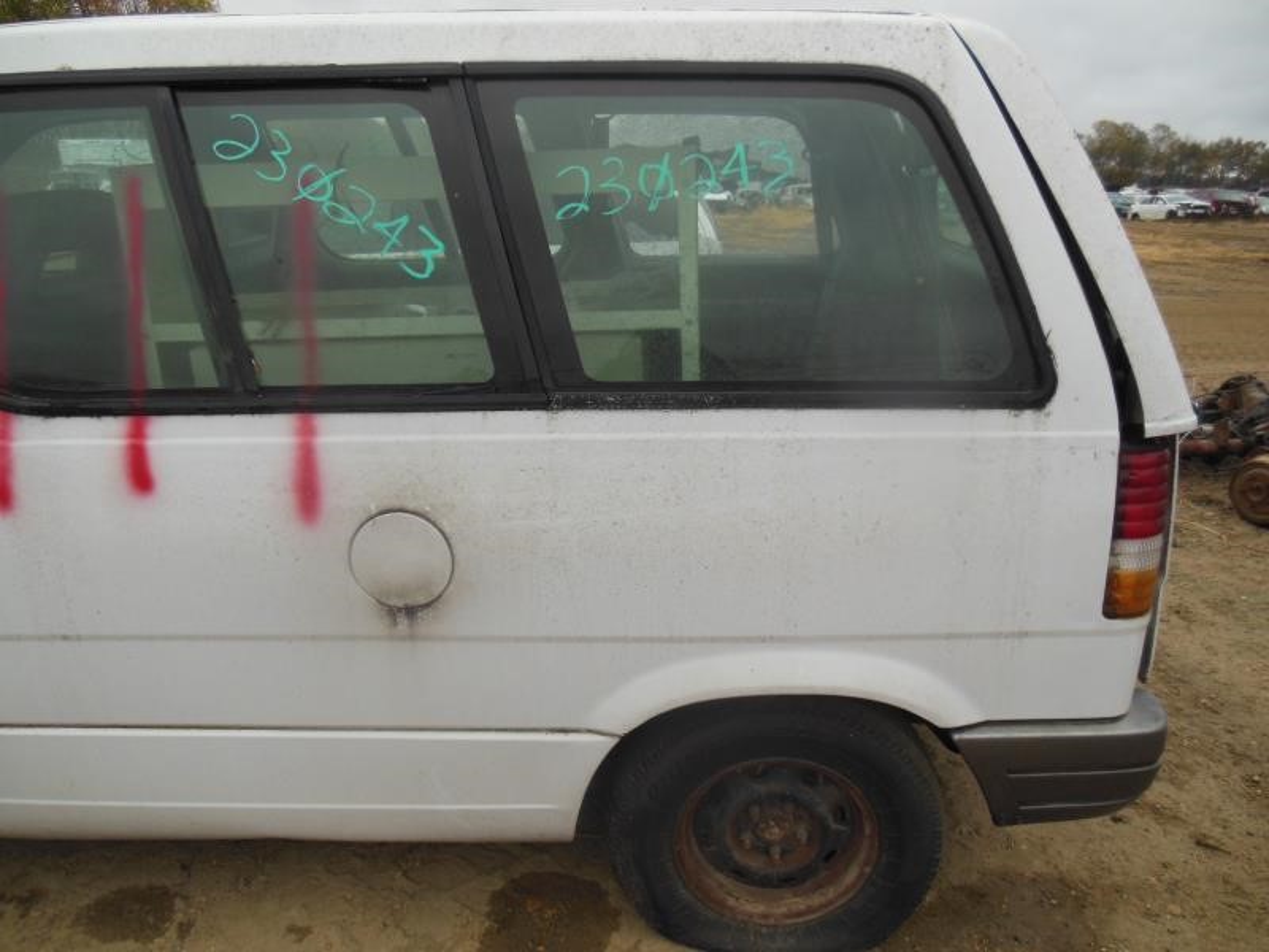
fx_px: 916
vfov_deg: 54.9
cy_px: 476
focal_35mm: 25
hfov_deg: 69.4
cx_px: 634
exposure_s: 1/250
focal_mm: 4.5
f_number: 3.2
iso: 125
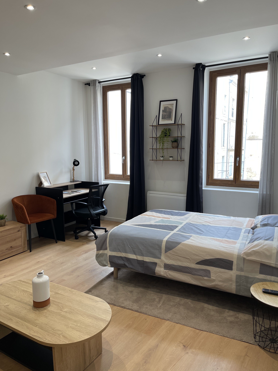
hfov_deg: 54.9
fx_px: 268
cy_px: 186
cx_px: 139
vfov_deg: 69.4
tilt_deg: -7.6
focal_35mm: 25
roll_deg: +0.5
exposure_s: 1/100
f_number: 1.6
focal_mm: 5.1
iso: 64
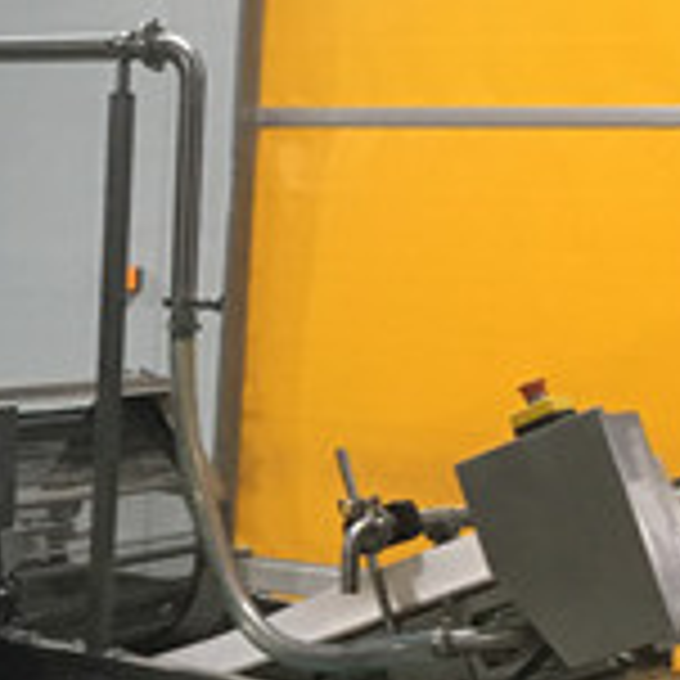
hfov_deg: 16.6
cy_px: 648
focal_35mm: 102
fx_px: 2267
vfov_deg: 16.8
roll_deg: -1.3
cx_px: -63
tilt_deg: -10.0
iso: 200
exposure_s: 1/20
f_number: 2.2
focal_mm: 4.15
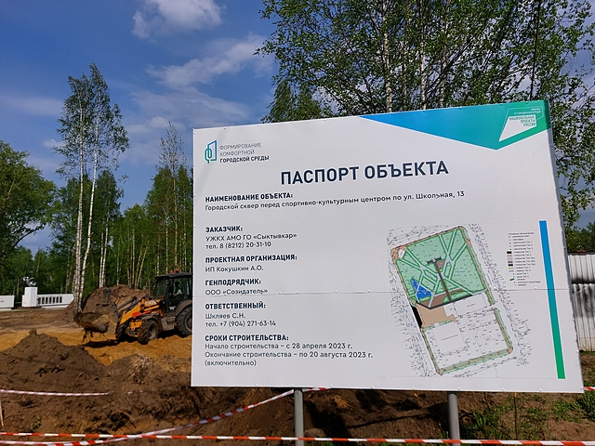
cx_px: 298
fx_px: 413
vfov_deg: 56.8
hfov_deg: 71.6
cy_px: 223
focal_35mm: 24
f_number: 1.8
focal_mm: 5.23
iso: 25
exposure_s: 1/3483
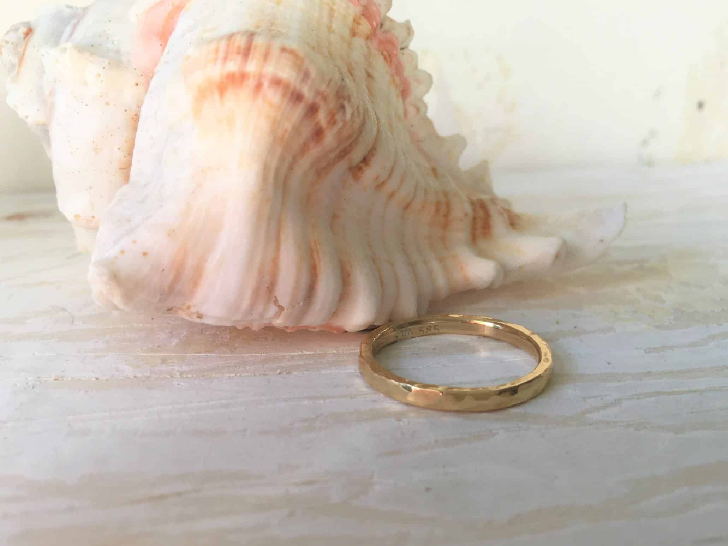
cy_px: 335
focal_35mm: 36
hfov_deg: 51.2
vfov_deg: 39.4
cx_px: 407
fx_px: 757
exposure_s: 1/100
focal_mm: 4.15
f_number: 2.2
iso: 40
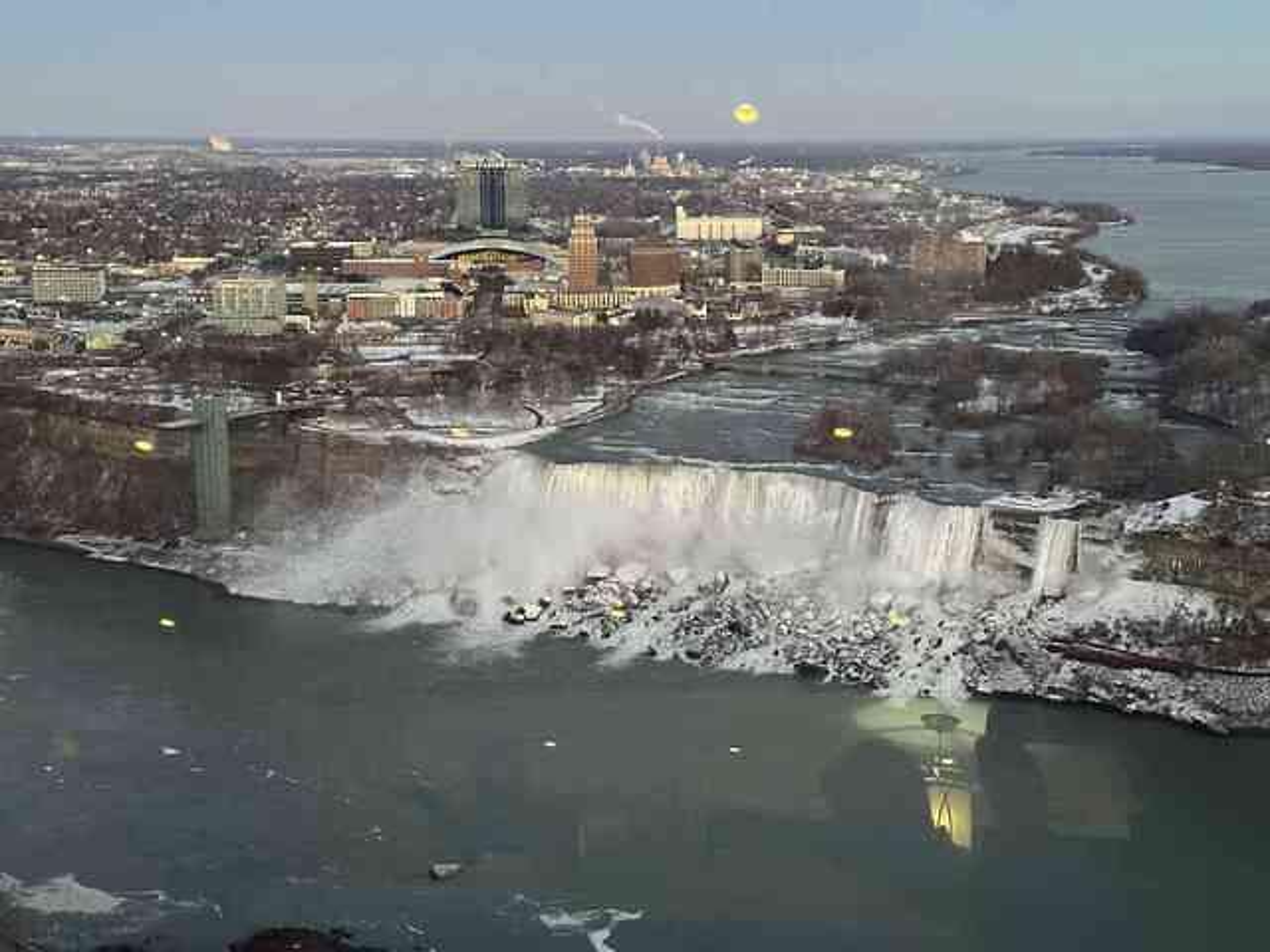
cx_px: 635
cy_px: 476
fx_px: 1761
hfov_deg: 39.7
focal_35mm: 48
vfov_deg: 30.3
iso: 640
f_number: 1.78
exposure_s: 1/30
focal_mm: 6.86
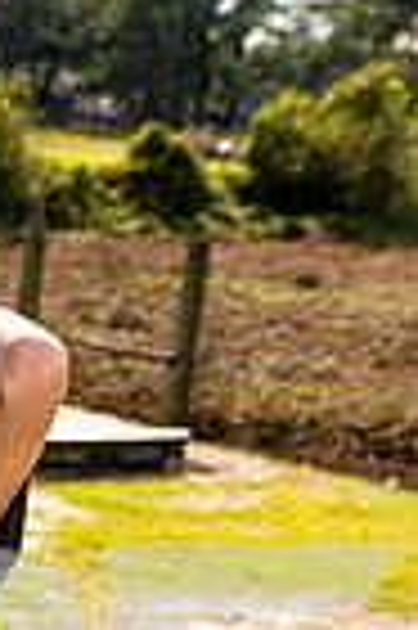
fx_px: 2409
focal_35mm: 138
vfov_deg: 13.8
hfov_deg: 9.6
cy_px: 1004
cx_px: -252
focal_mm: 43
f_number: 6.3
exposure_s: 1/250
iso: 100
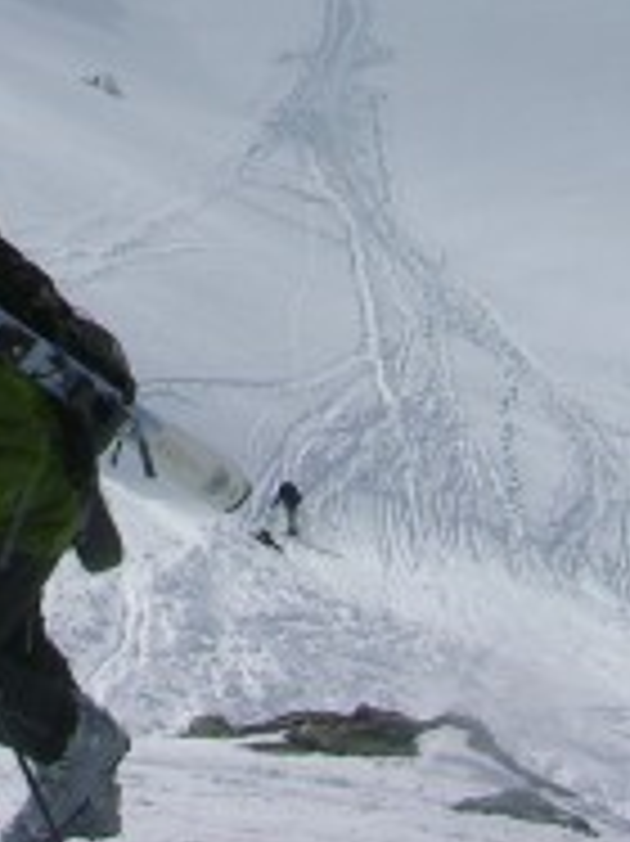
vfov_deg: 11.4
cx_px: -81
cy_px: -698
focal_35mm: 160
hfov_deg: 9.2
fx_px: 3887
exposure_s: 1/411
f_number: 7.2
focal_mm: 10
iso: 50
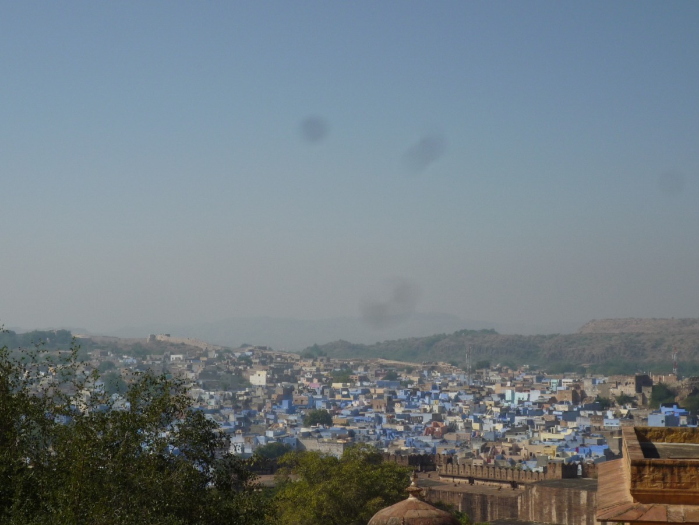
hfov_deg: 27.8
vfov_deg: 21.0
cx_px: 350
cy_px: 262
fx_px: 1414
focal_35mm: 70
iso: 100
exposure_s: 1/640
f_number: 6.3
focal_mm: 10.4
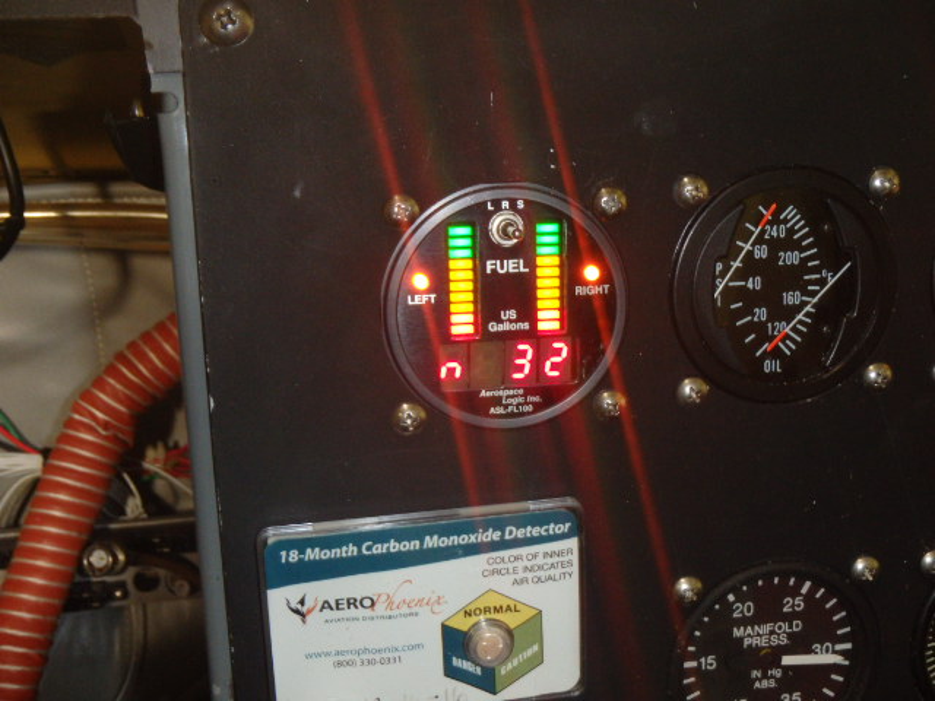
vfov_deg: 31.5
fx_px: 1242
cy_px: 350
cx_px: 468
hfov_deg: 41.2
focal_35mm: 46
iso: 500
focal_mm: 8.3
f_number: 4.9
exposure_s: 1/20
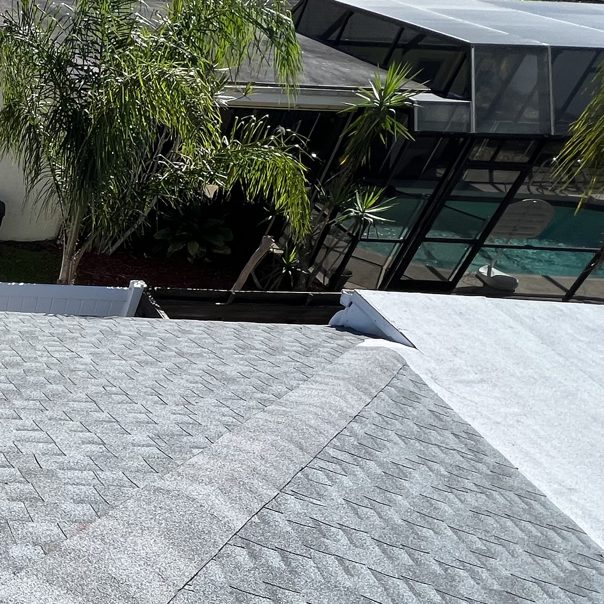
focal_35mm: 34
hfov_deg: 34.6
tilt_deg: -41.6
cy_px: 448
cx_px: -175
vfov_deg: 46.8
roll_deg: -2.8
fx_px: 671
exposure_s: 1/1488
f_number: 1.8
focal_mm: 1.57
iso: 32
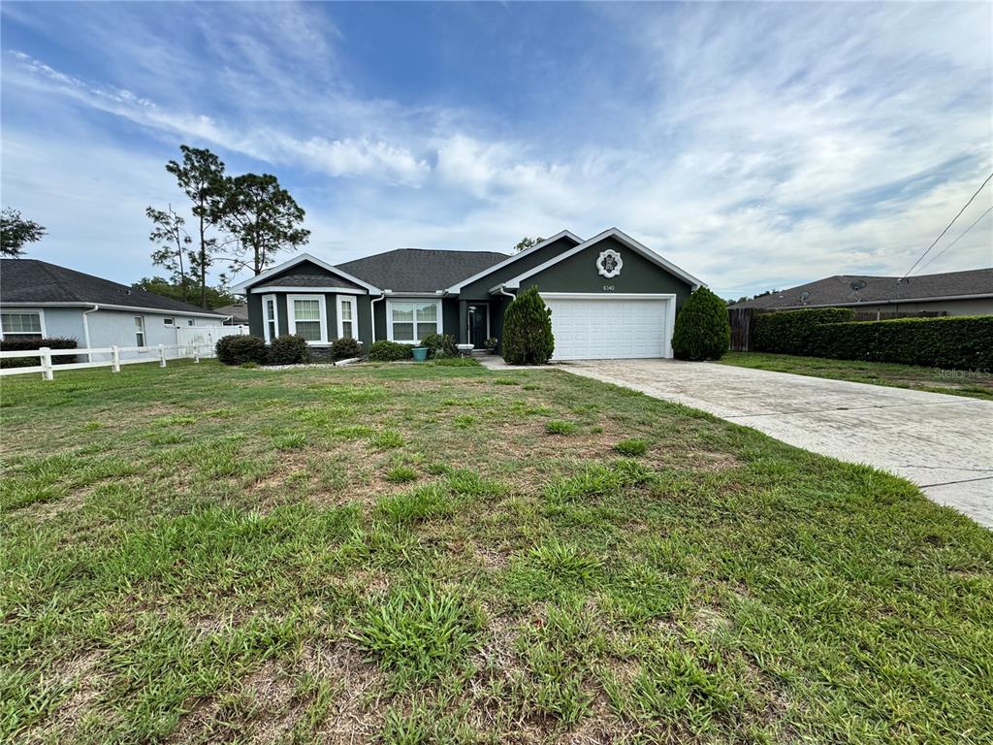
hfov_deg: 102.1
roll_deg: +0.6
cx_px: 496
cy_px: 372
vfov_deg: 85.7
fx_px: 402
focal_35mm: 14
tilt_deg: -5.8
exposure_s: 1/669
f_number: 2.2
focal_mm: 2.22
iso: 50
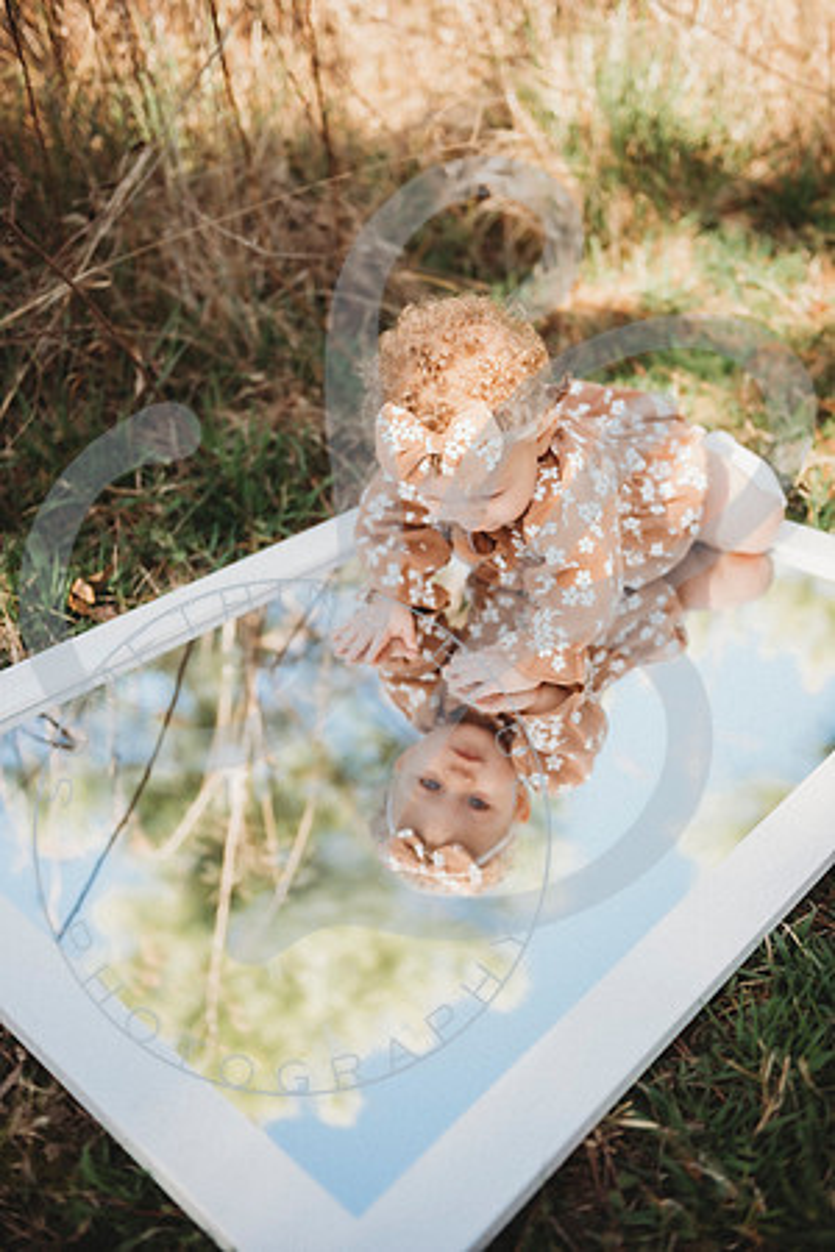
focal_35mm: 36
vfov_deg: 53.1
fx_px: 1252
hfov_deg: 36.9
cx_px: 418
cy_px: 626
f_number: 2.8
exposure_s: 1/400
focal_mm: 36
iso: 200
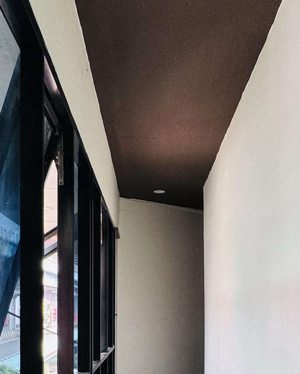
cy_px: 301
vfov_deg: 39.5
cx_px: 186
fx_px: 499
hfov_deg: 33.3
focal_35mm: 45
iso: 100
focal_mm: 2.22
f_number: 2.2
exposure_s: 1/100
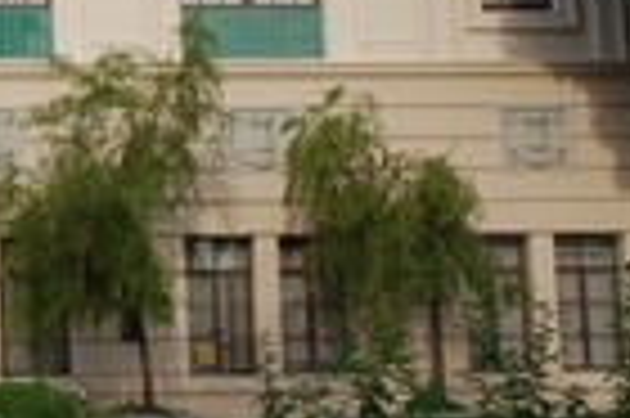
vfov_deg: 11.5
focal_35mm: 118
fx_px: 2063
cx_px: -302
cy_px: 67
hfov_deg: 16.0
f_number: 10
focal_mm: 22
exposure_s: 1/250
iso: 320
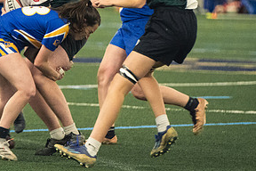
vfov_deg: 2.5
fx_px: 3868
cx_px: 39
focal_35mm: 544
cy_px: 12
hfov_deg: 3.8
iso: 10000
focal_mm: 180
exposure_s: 1/500
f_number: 2.8
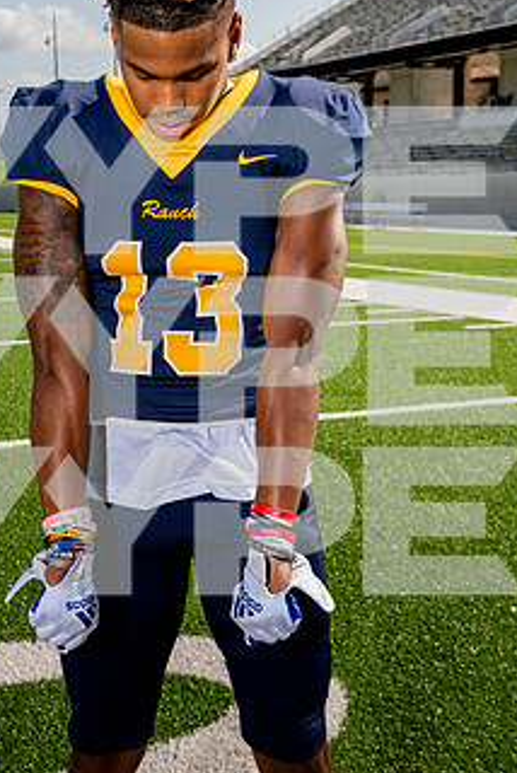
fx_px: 1268
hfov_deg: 22.9
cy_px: 353
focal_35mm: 59
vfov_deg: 33.9
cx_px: 172
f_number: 7.1
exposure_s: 1/250
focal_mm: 42
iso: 100
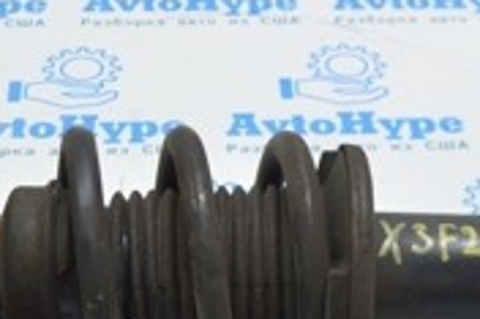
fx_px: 1452
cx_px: 232
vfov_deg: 12.4
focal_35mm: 109
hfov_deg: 18.8
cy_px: 301
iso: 400
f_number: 3.5
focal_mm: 20
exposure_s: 1/50
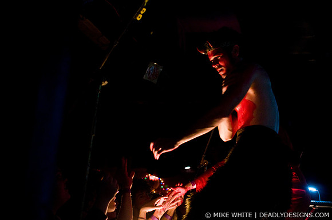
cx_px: 166
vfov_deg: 25.7
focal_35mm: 52
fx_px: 483
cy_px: 110
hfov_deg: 37.9
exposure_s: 1/40
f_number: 2.8
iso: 1000
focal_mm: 35
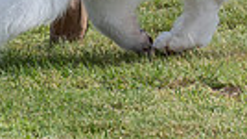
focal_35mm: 798
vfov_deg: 1.5
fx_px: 5220
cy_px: -272
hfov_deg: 2.7
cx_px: 123
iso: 250
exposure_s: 1/1250
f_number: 5.6
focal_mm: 134
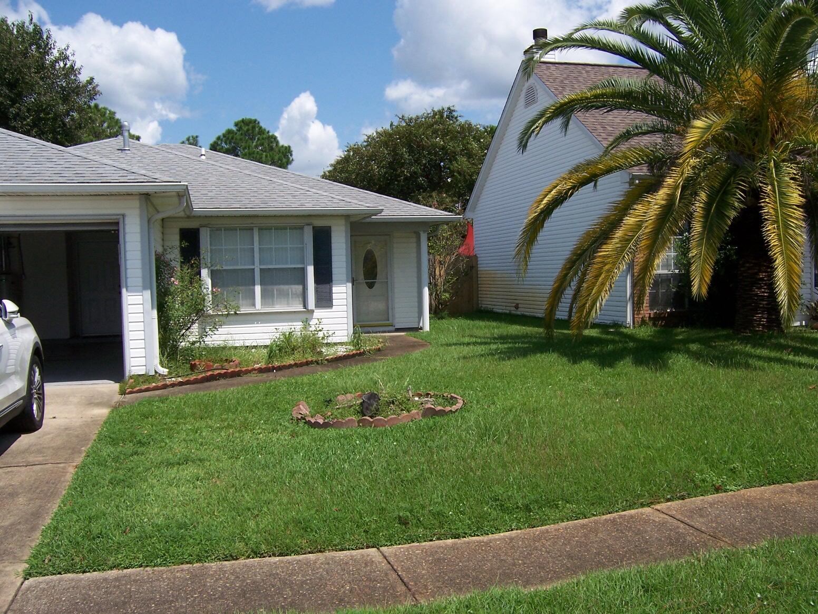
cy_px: 307
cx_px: 409
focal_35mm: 33
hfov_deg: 55.4
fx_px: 780
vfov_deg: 42.9
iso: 80
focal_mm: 5.5
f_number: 4
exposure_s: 1/750
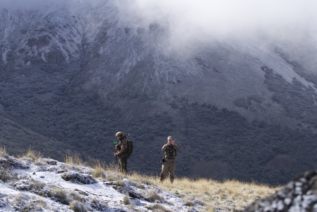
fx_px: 1321
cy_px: 106
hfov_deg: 13.7
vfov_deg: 9.1
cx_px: 158
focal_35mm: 150
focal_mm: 100
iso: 800
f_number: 10
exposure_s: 1/1250
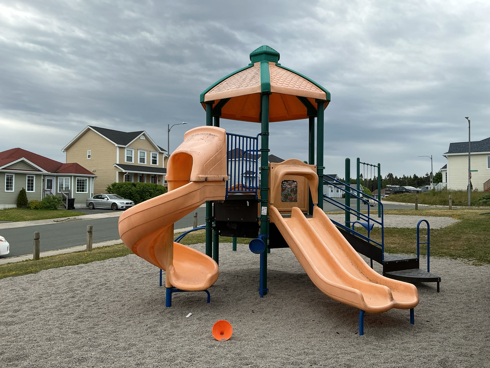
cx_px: 245
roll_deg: +1.0
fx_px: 411
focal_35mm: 29
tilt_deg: +2.7
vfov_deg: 48.2
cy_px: 184
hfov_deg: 61.7
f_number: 1.8
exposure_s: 1/1412
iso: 25
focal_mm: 3
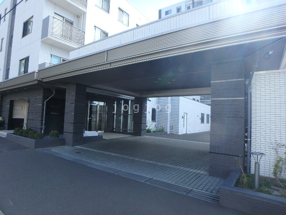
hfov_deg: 79.0
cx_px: 143
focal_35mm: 21
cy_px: 108
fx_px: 174
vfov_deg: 63.4
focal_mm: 3.7
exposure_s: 1/320
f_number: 3.5
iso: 125
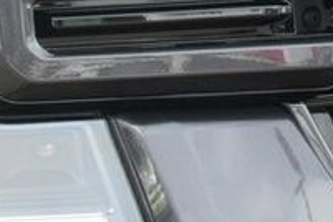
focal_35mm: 268
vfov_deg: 5.0
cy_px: 485
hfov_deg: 7.5
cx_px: -194
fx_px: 2479
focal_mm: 30
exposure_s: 1/200
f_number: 7.1
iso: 800
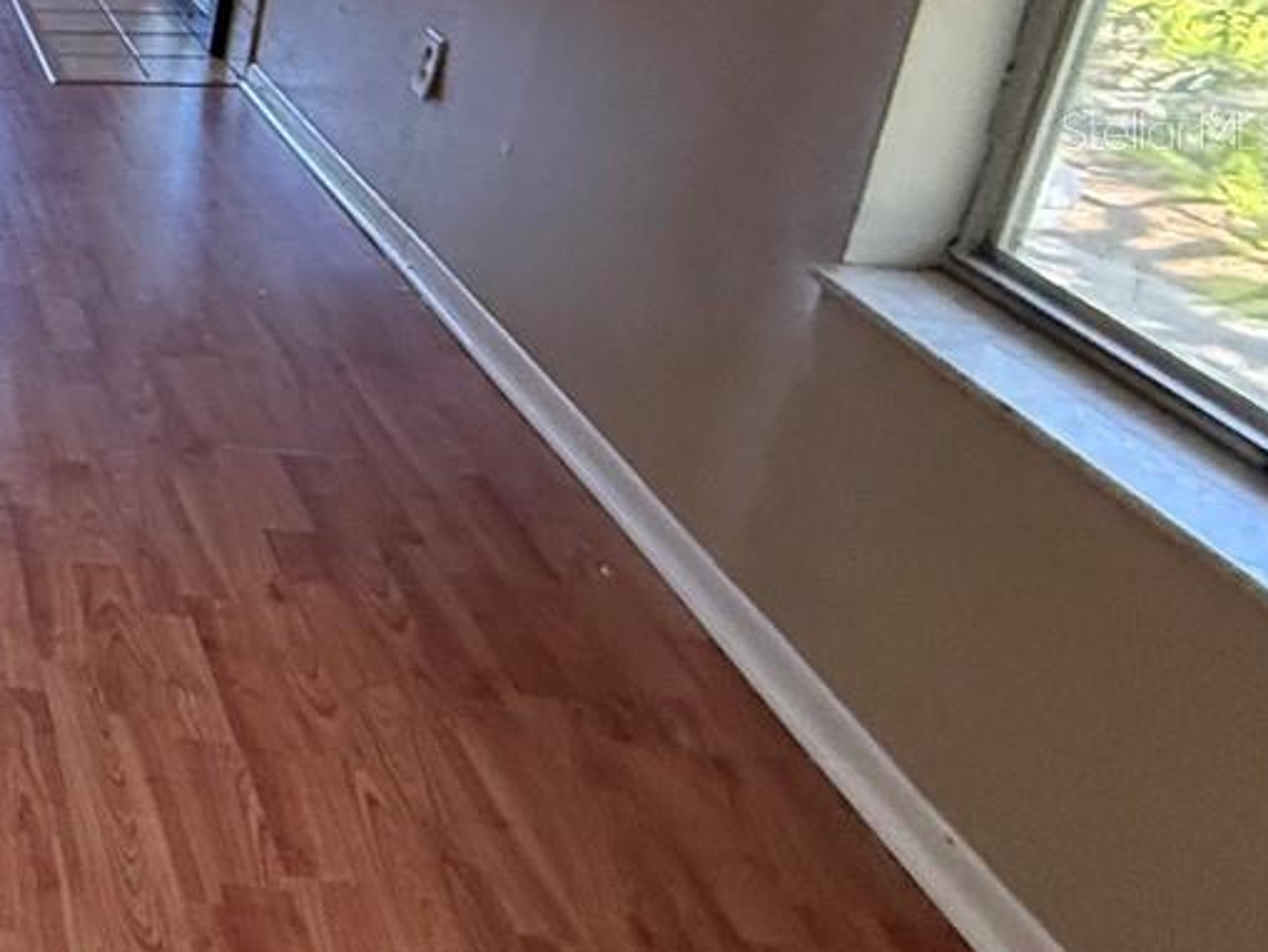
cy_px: 130
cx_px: -698
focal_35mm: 44
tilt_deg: -20.1
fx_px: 1612
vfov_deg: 31.6
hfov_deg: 27.2
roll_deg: +2.6
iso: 320
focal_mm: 2.22
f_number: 2.2
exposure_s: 1/79
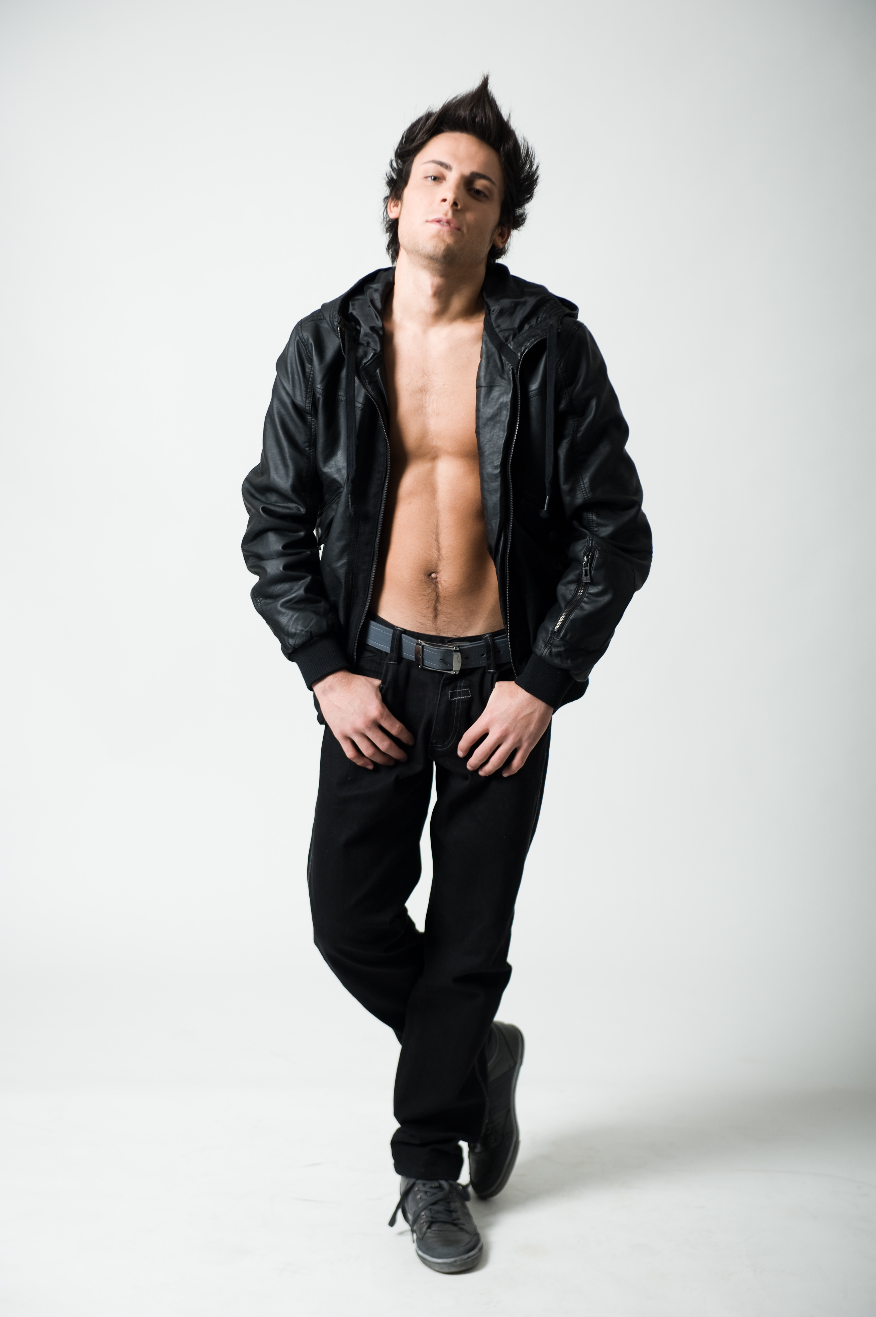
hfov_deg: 20.6
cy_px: 658
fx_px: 2412
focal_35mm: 66
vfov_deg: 30.5
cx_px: 438
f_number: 4.5
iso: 200
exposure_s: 1/200
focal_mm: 66
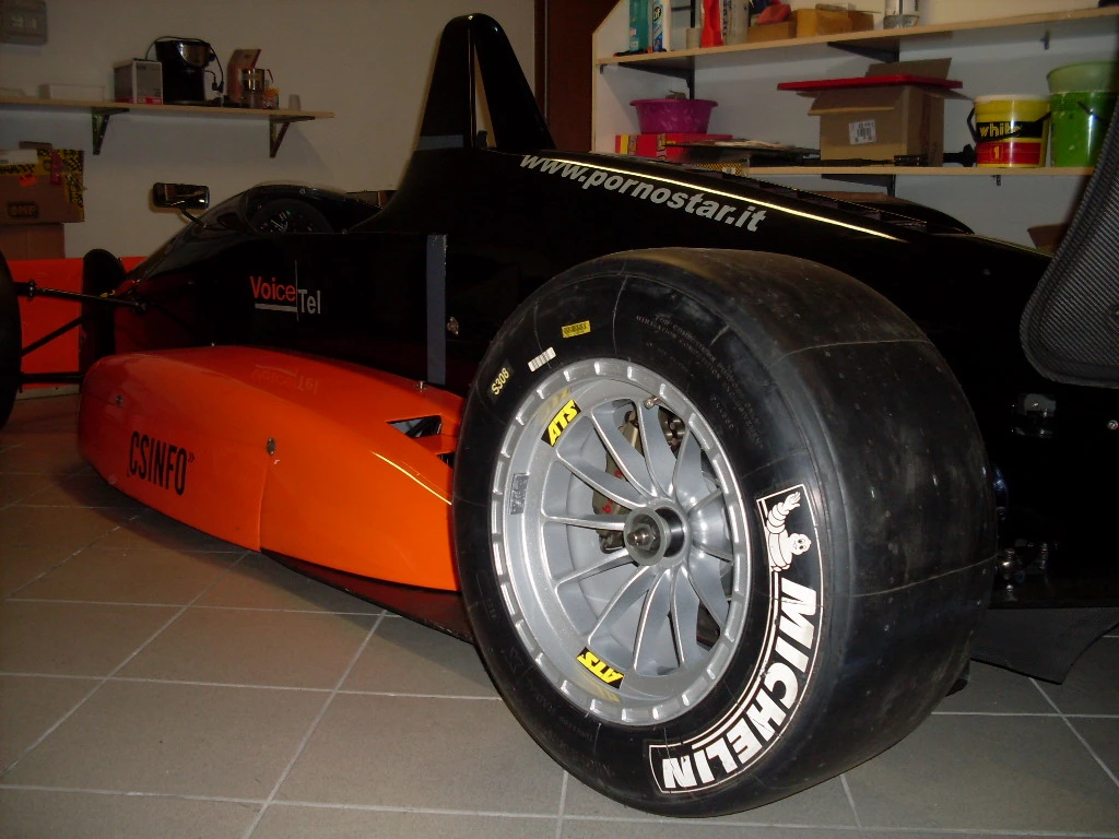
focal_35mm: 38
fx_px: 1228
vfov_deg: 37.7
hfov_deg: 49.0
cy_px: 420
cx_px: 560
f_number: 2.8
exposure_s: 1/45
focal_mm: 6.3
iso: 100
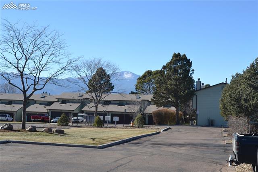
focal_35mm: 54
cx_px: 129
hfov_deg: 36.9
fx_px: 387
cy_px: 86
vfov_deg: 25.0
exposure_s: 1/200
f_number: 7.1
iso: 100
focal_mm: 36
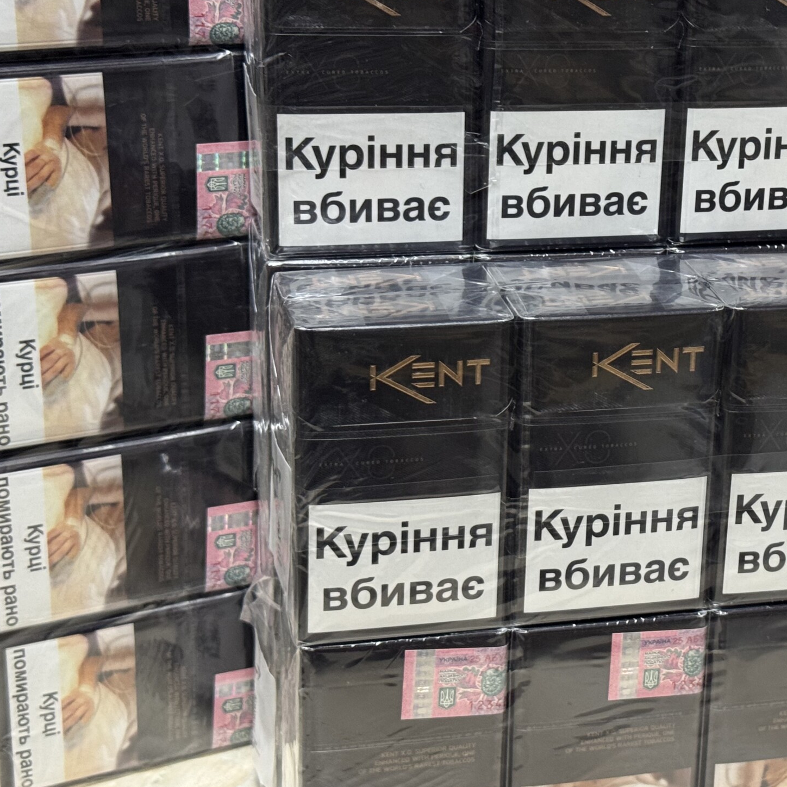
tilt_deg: -19.7
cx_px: 671
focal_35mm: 75
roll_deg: -0.1
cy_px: 342
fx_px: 1929
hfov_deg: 22.6
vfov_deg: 23.0
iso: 250
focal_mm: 6.76
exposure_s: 1/50
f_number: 1.78
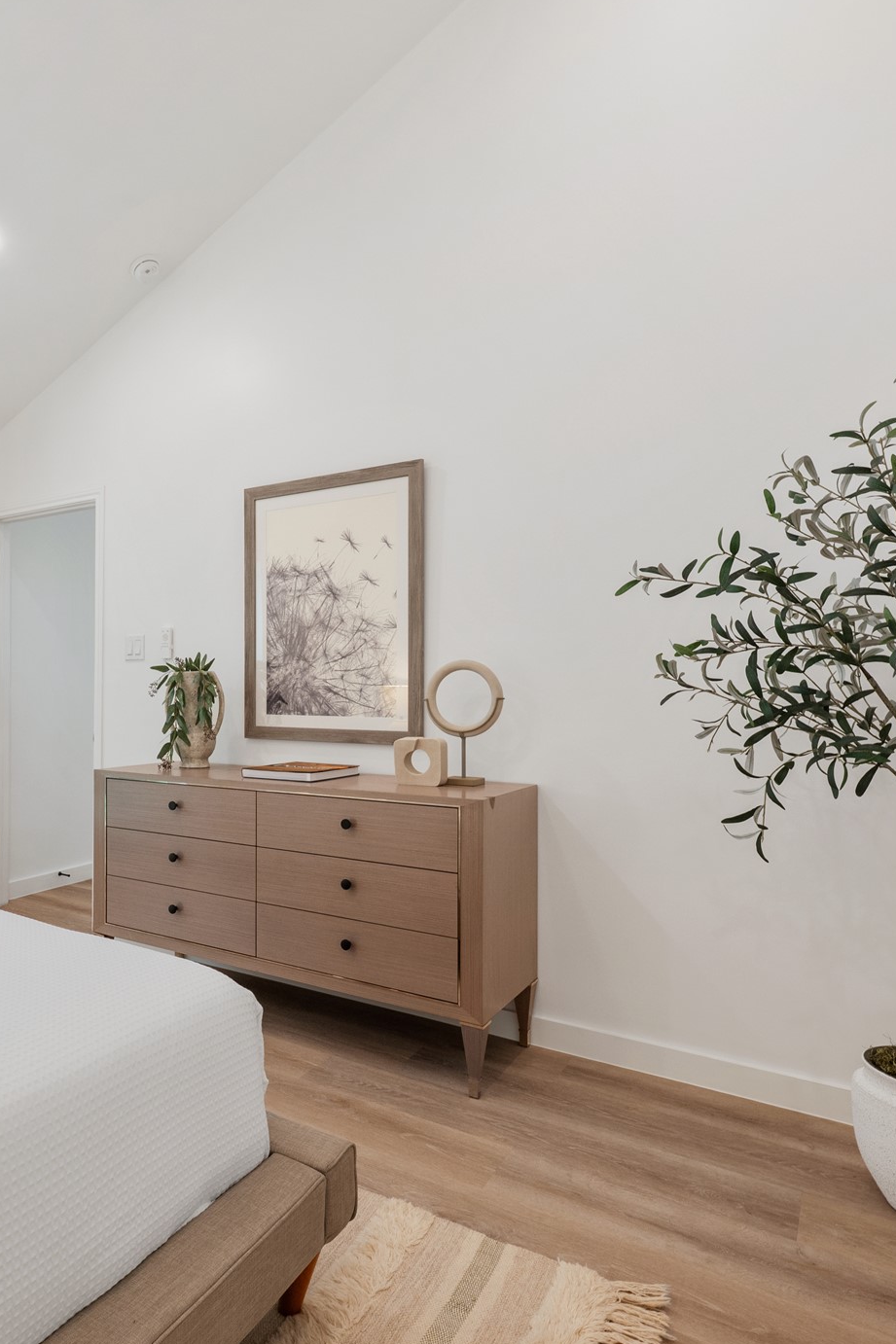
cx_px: 205
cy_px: 691
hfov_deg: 54.1
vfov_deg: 78.6
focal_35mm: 22
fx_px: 821
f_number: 8
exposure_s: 1/3
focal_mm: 14
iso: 250
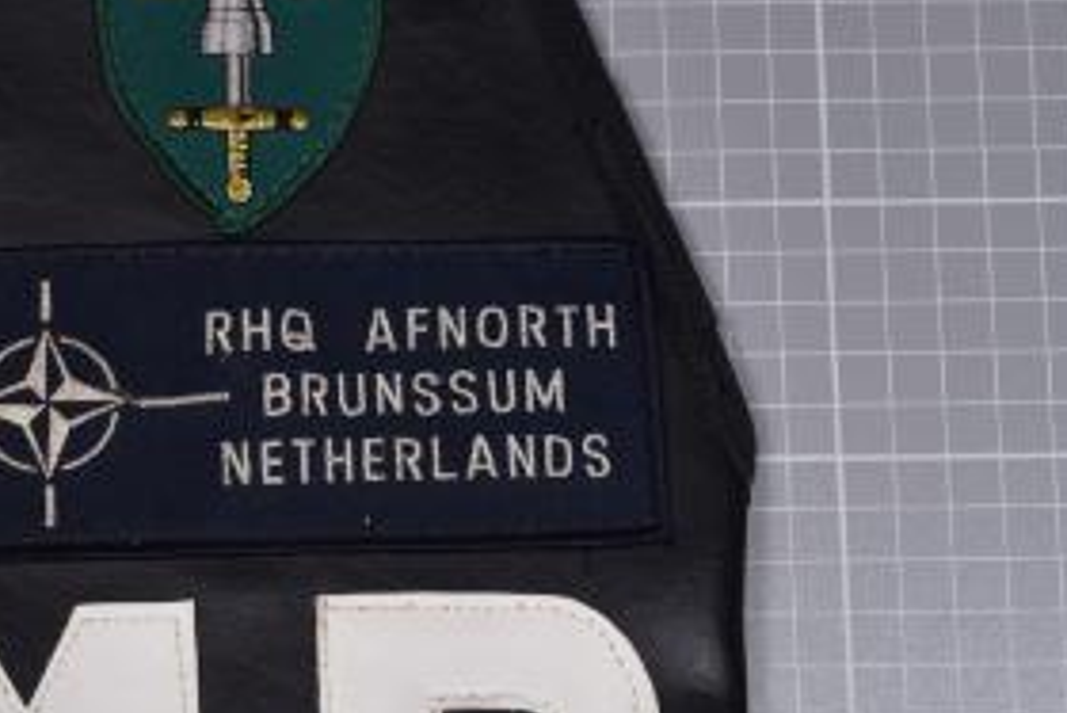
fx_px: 4448
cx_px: 259
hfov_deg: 13.6
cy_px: 612
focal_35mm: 150
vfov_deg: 9.1
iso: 200
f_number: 5.6
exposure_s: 1/160
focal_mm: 40
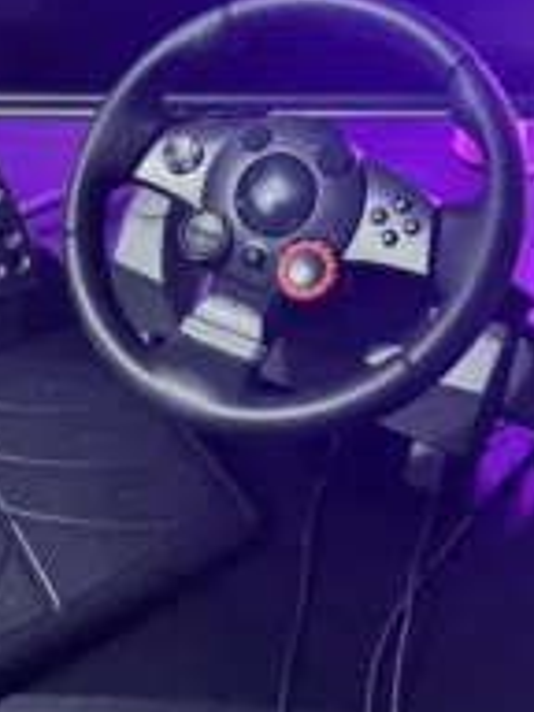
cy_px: 189
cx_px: 230
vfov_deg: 37.4
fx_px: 1028
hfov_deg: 29.1
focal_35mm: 50
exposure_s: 1/38
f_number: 1.78
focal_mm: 6.86
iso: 1000
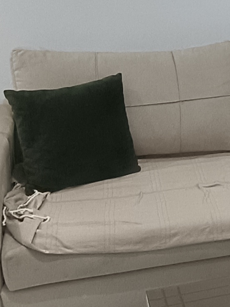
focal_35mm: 72
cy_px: 102
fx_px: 638
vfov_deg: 26.9
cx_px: 331
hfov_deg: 18.4
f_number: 2.2
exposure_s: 1/50
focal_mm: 1.66
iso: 243
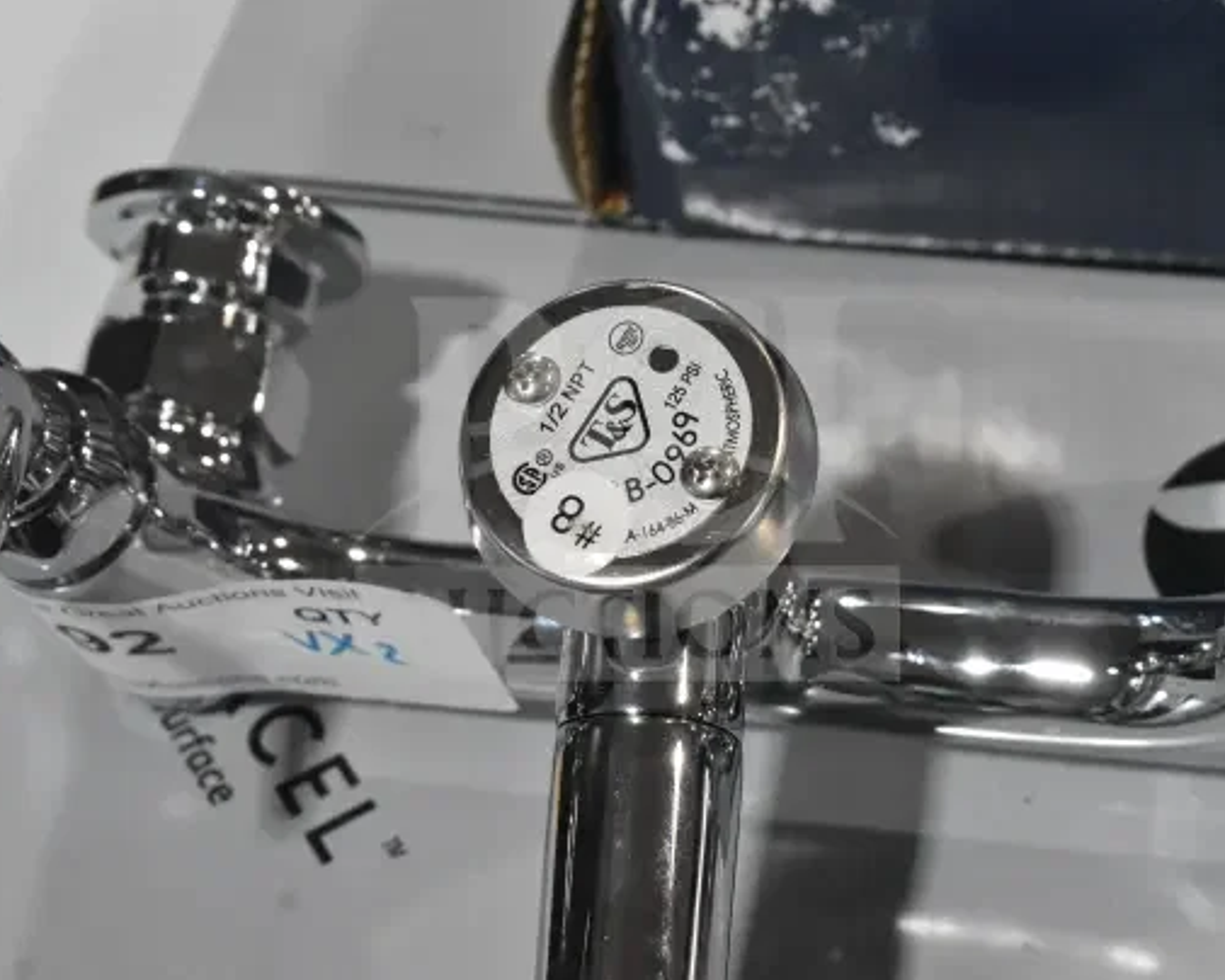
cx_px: 626
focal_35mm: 94
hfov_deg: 20.5
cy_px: 489
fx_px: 3392
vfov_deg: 16.4
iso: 6400
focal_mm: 55
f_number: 10
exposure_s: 1/400
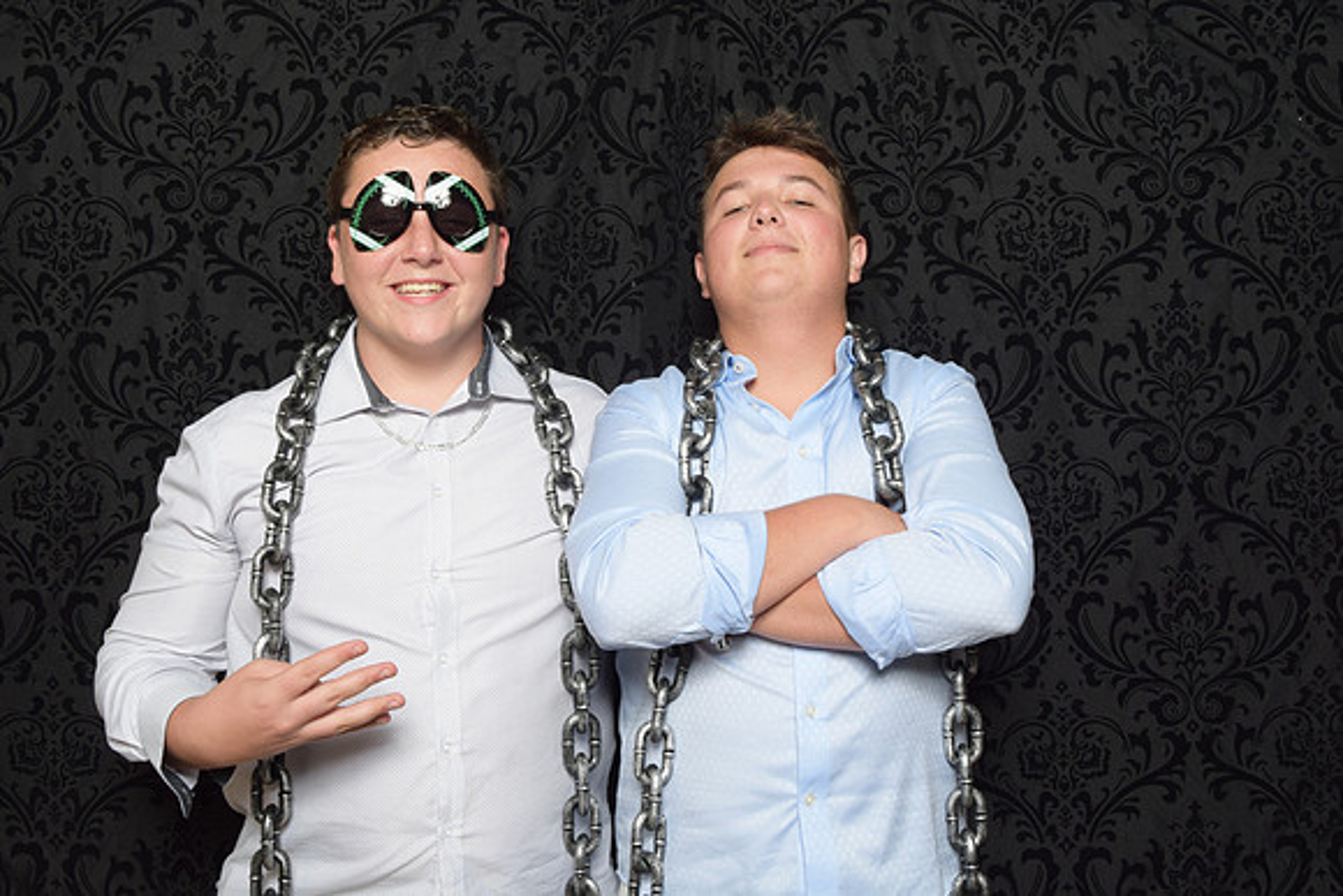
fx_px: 1455
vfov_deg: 34.2
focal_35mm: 39
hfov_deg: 49.5
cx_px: 672
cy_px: 448
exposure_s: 1/60
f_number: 20
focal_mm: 26
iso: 500
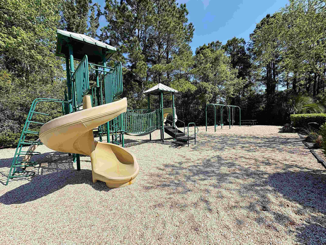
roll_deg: +2.6
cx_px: 163
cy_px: 122
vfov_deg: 85.7
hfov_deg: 102.1
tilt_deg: -2.1
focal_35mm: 14
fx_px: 132
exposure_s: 1/2146
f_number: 2.2
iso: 50
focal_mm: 2.22
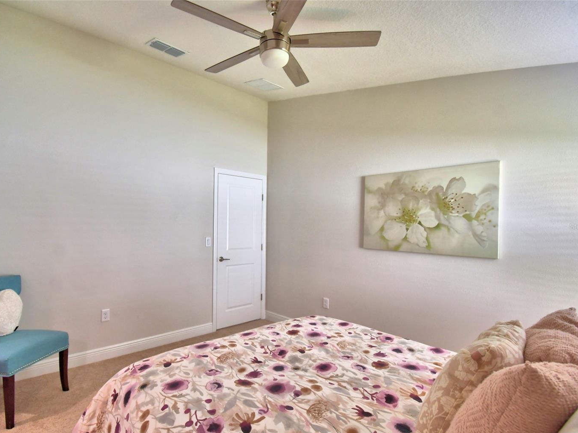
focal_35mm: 17
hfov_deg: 90.9
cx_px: 267
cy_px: 226
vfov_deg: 74.7
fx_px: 284
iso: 400
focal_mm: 10
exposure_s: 1/80
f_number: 4.5
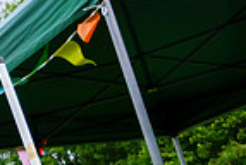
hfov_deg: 16.0
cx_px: -237
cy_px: 92
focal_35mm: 101
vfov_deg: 13.6
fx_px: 692
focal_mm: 12
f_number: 3.5
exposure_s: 1/1250
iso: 200
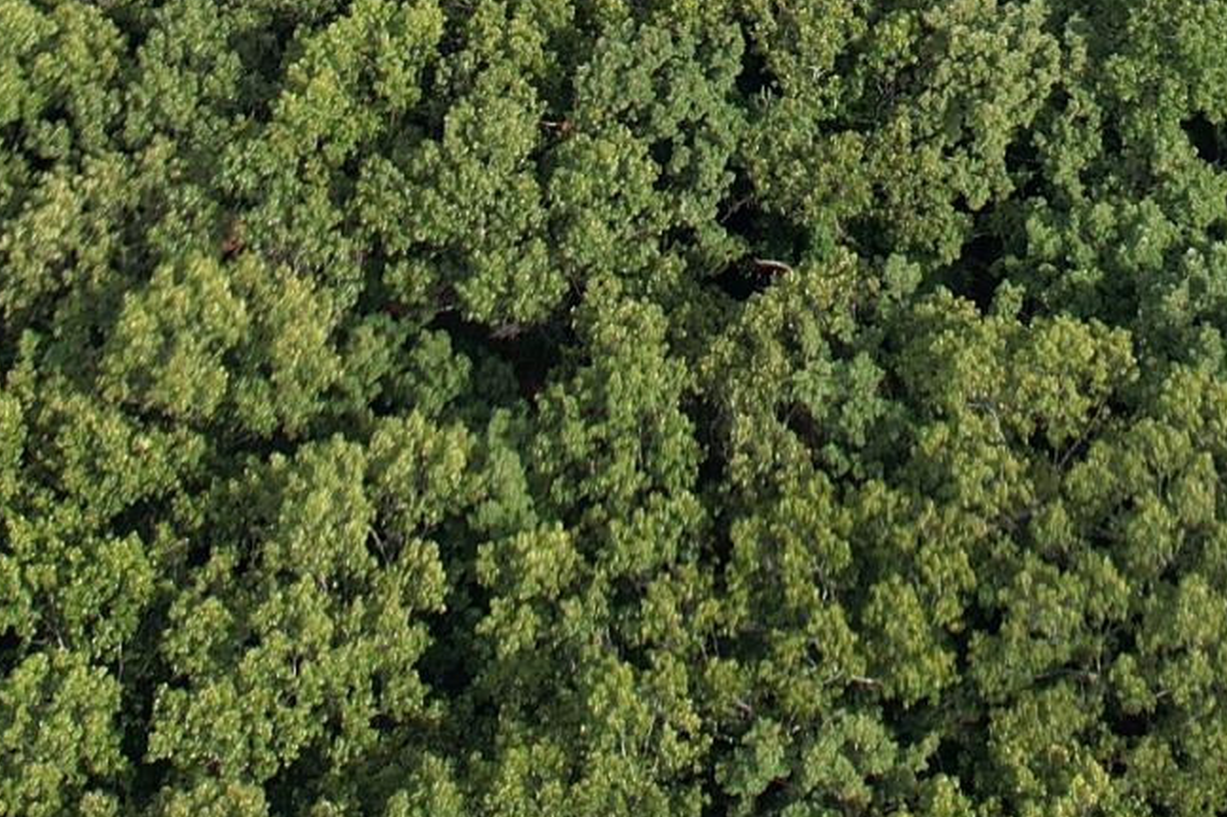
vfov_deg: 11.6
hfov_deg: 19.8
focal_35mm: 102
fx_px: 3475
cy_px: -978
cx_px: 1028
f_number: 2.8
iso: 110
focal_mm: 8.38
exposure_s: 1/100
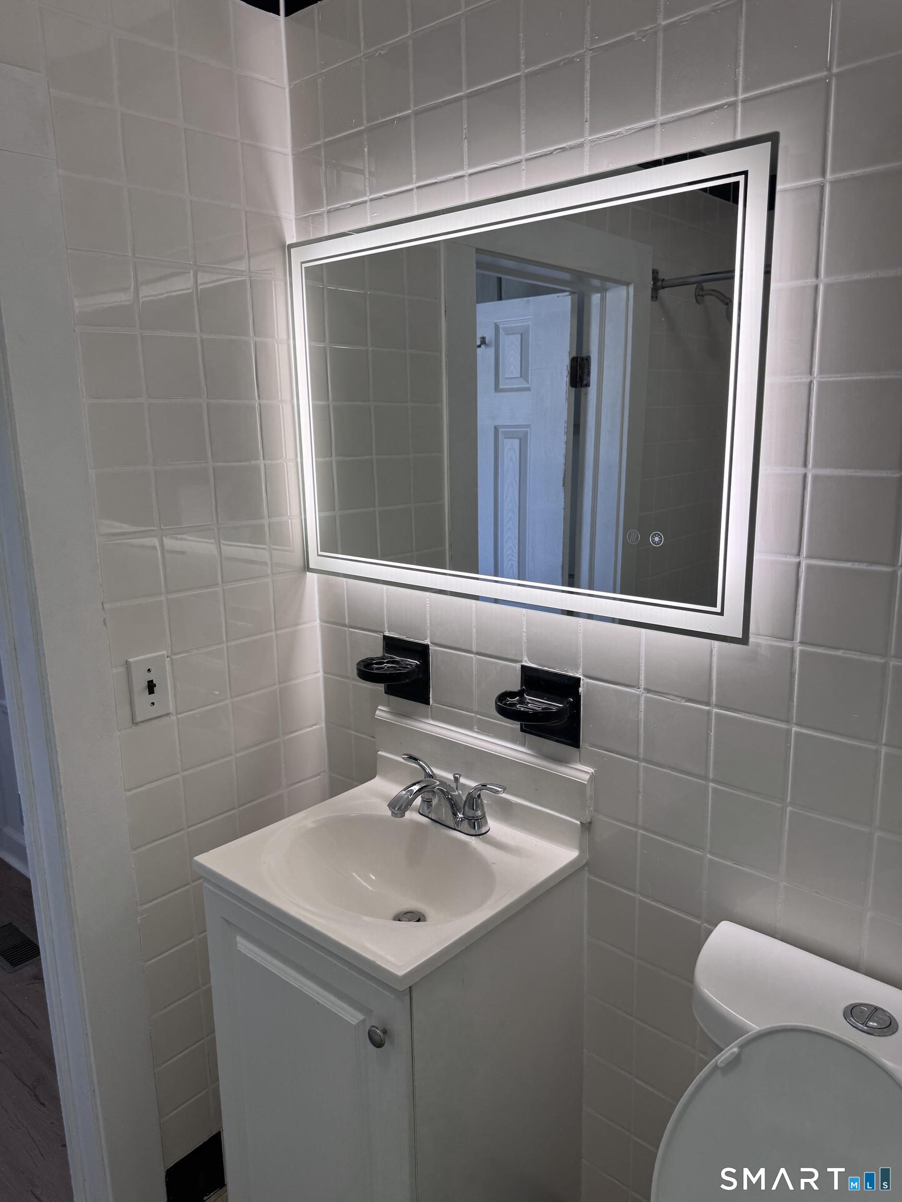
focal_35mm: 24
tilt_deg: -10.9
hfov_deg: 56.8
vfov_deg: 71.6
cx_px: 451
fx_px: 834
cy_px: 601
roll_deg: +2.4
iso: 64
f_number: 1.78
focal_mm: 6.76
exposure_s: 1/205
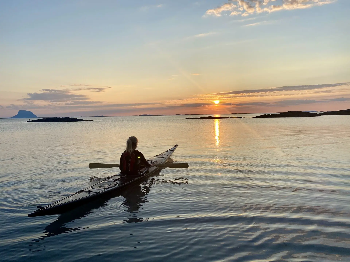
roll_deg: +0.4
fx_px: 263
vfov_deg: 53.1
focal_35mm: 26
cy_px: 131
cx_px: 175
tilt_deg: -2.8
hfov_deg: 67.3
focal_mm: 4.25
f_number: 1.8
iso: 32
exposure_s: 1/1629
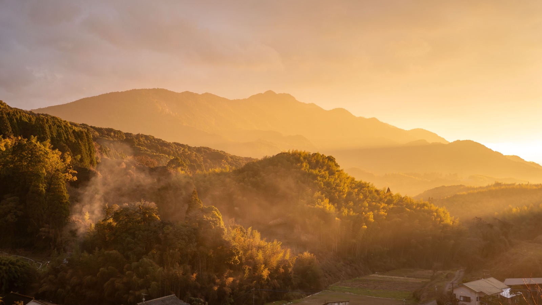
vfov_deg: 24.8
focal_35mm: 48
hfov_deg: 42.9
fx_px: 690
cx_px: 271
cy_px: 193
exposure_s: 1/60
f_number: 4.2
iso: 250
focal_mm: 22
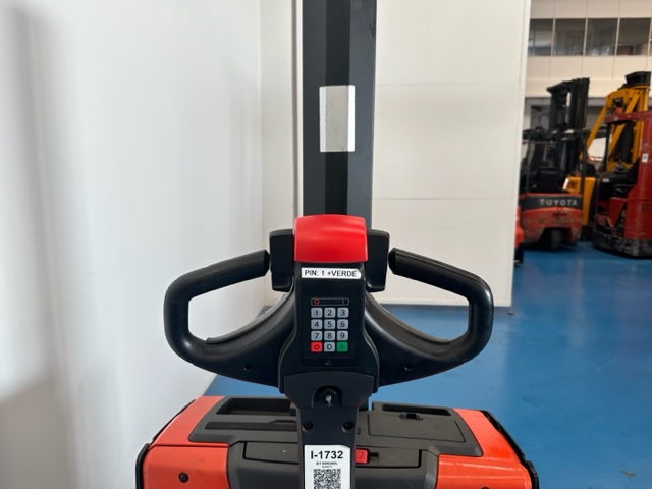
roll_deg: -0.2
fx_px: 452
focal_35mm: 24
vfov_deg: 56.8
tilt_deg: -10.4
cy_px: 244
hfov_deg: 71.6
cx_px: 326
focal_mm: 6.86
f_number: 1.78
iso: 100
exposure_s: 1/121
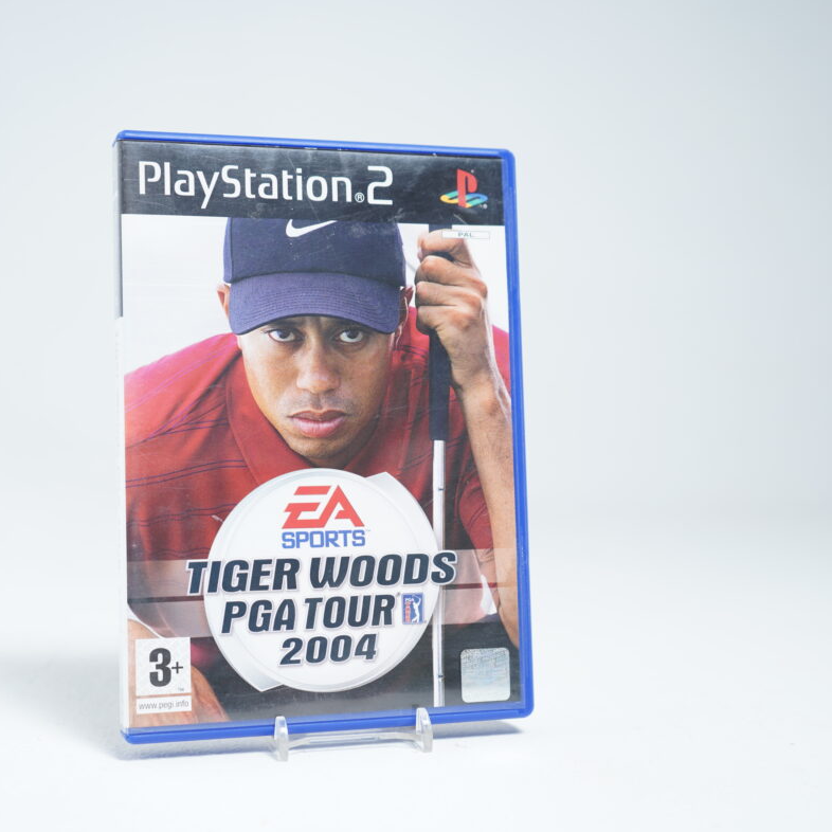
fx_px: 1305
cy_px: 413
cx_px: 319
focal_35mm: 48
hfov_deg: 35.2
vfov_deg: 35.4
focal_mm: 37
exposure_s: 1/13
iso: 160
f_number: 4
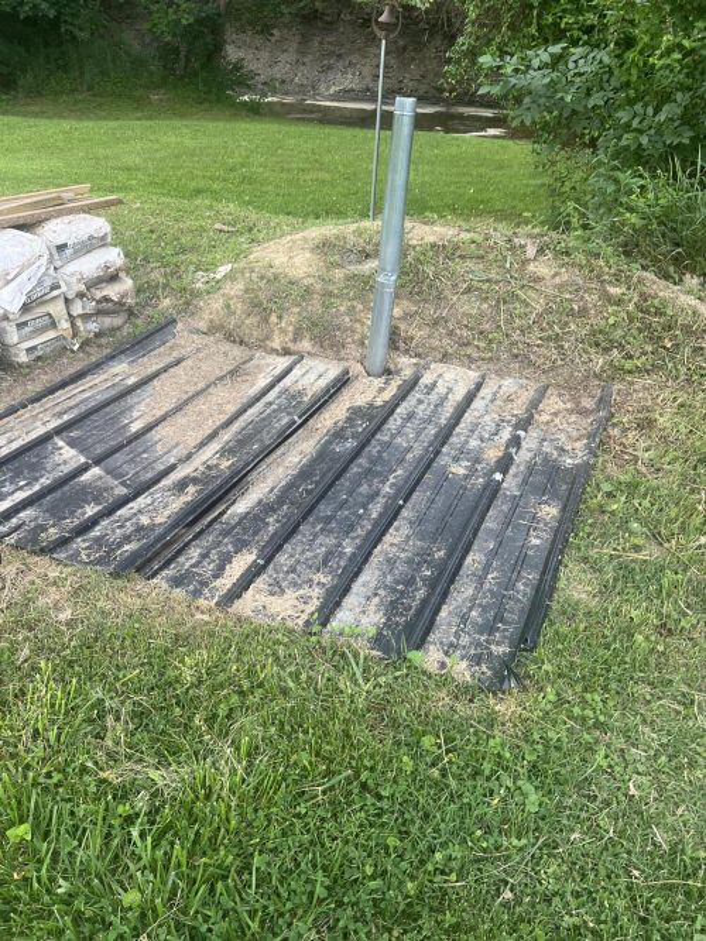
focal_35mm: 26
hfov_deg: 53.0
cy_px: 470
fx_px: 707
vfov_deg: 67.3
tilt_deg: -28.3
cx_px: 353
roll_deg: +1.5
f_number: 1.5
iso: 80
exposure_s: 1/121
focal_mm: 5.7
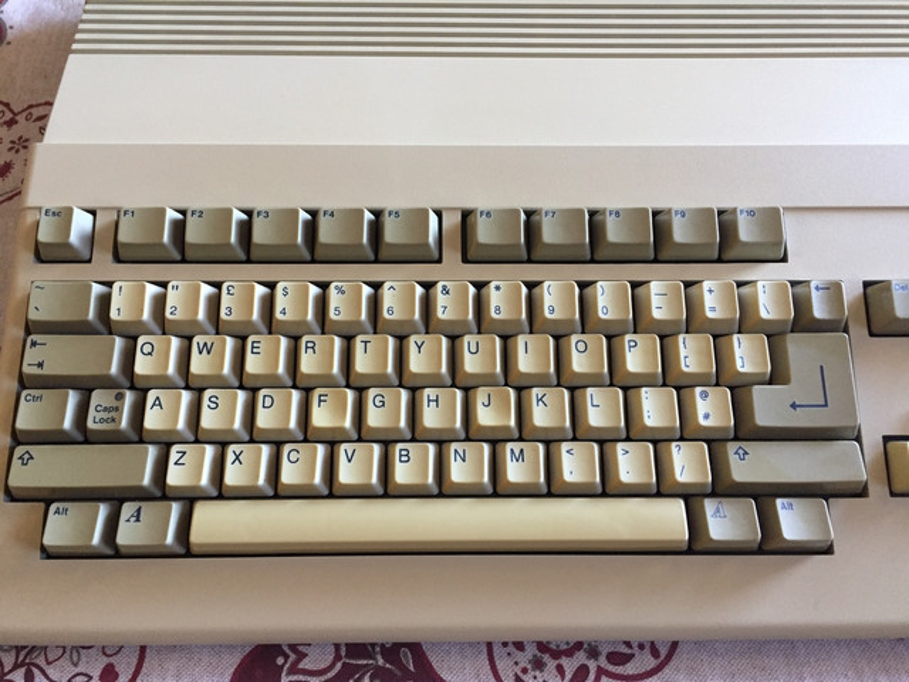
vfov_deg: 48.2
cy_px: 341
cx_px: 454
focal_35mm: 29
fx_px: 762
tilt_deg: -62.8
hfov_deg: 61.7
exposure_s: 1/33
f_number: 2.2
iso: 250
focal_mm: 4.15
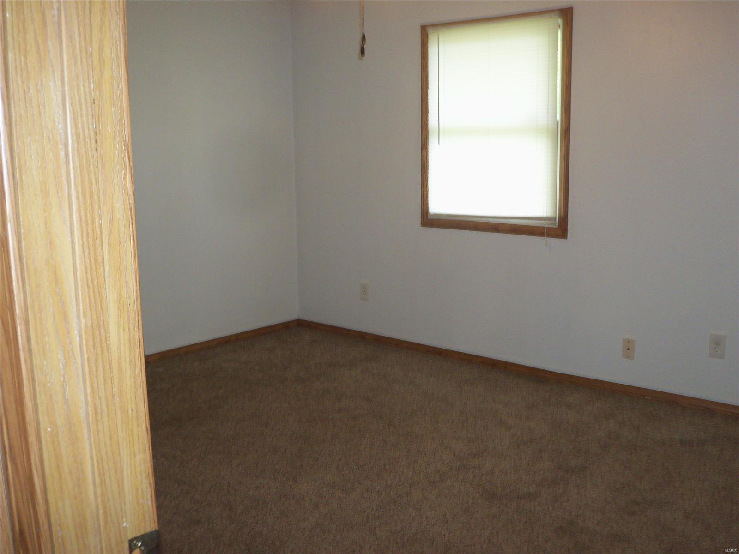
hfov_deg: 54.0
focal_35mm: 34
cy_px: 277
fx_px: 726
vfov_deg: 41.8
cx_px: 370
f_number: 2.9
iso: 100
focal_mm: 5.7
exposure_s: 1/30
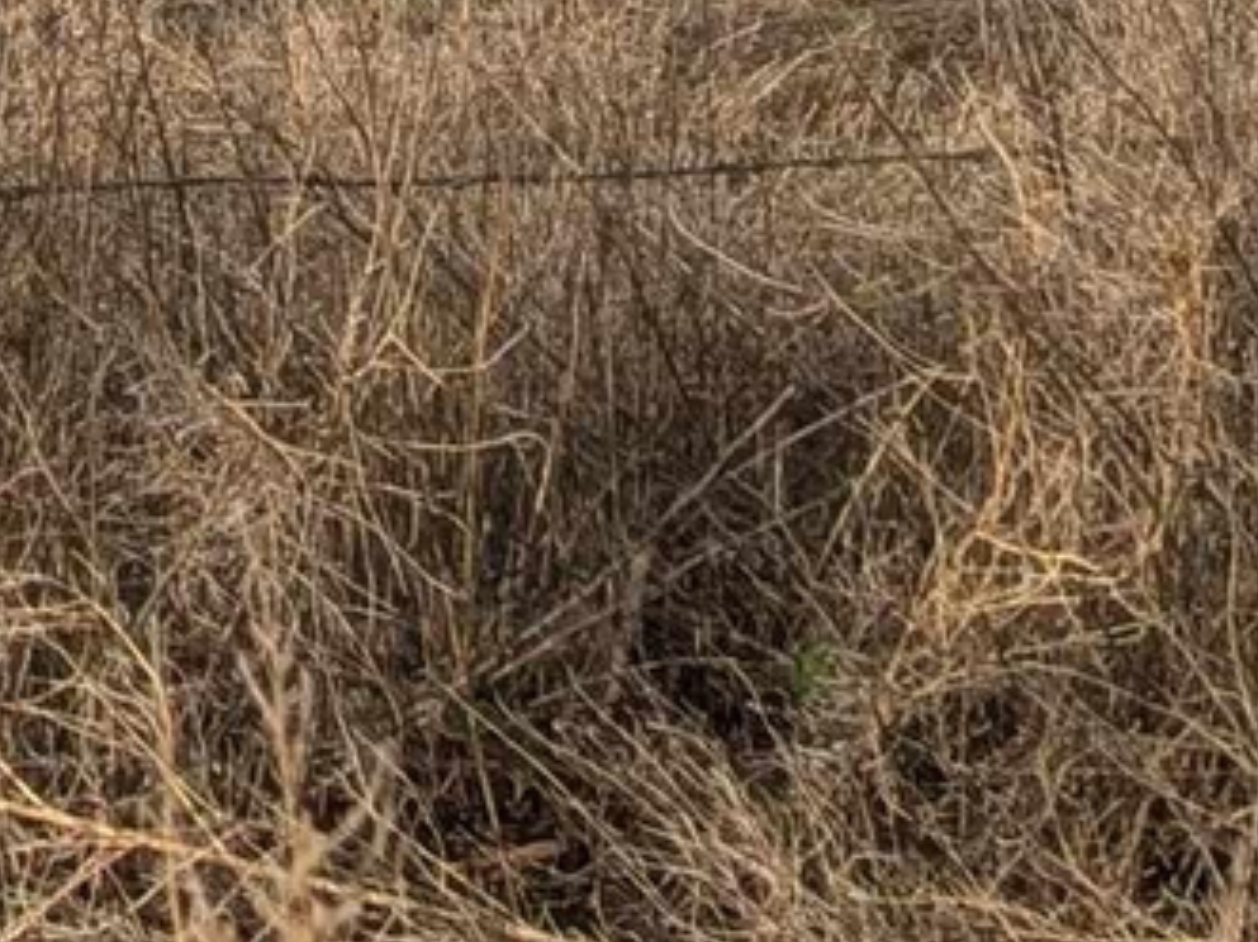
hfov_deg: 12.7
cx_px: -559
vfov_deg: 8.9
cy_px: -1405
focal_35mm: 148
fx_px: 5377
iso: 27
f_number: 1.68
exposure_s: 1/912
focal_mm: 6.9
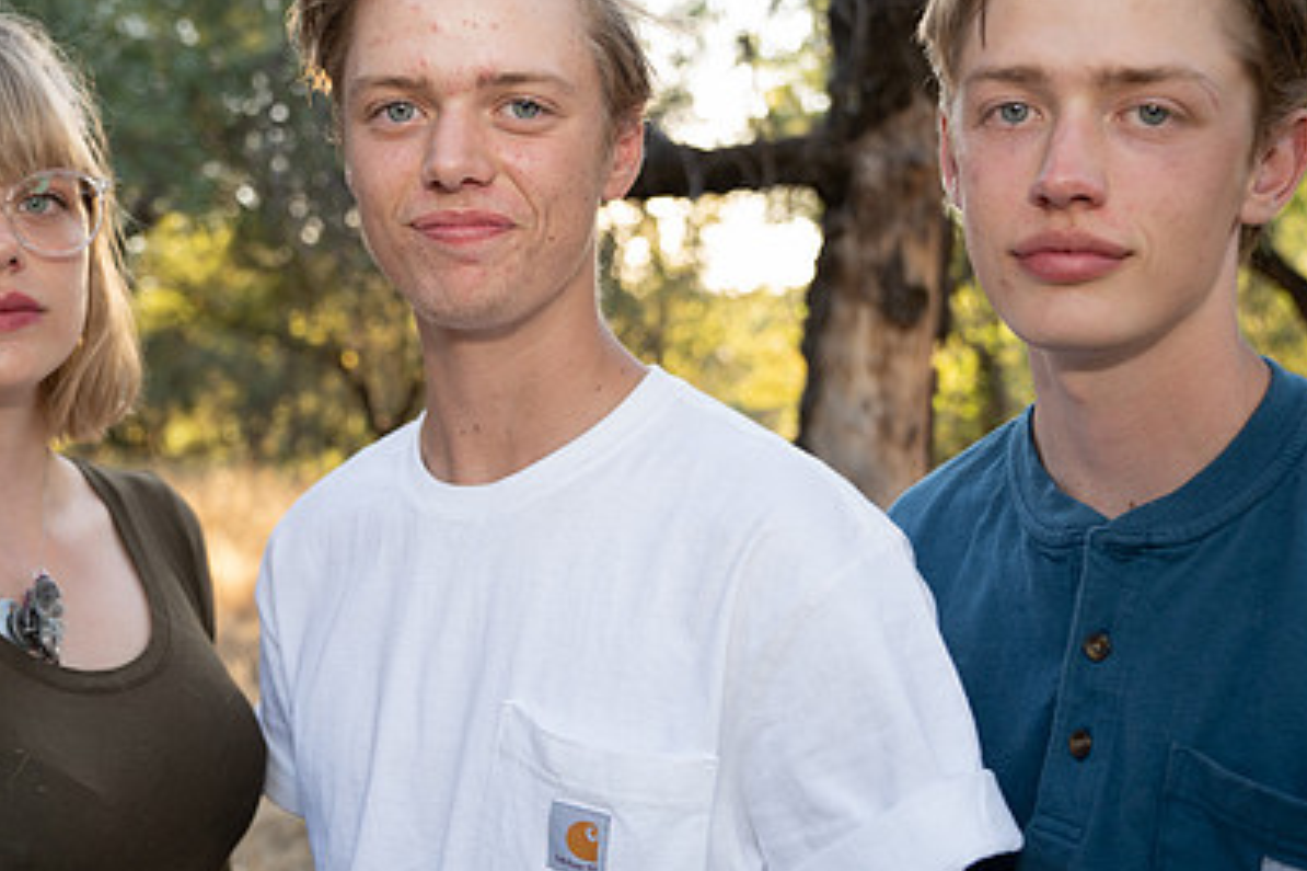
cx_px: 548
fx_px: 1270
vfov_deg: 37.6
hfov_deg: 54.2
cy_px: 334
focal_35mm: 35
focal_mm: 24
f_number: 2.8
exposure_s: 1/160
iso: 250
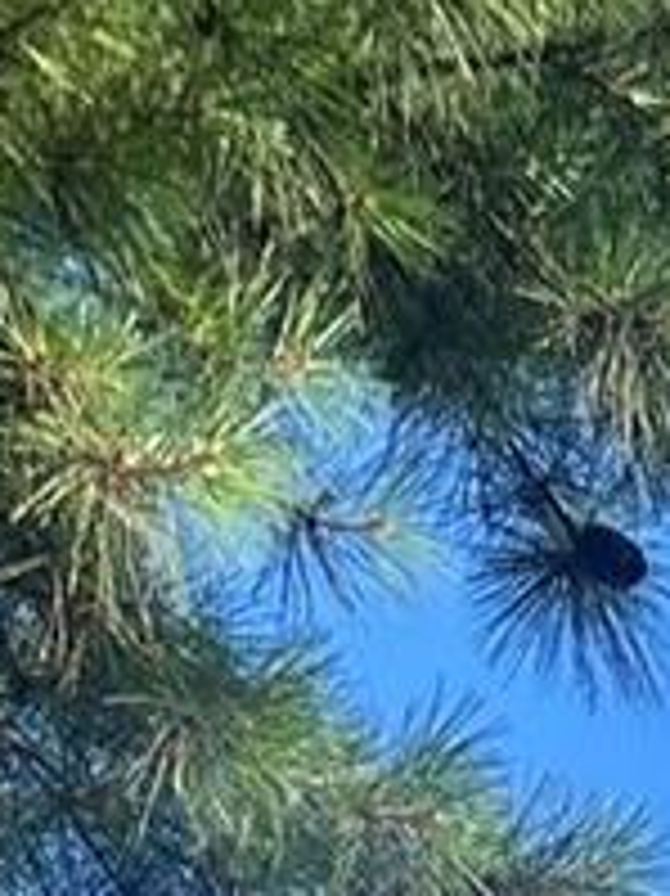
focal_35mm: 185
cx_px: 1407
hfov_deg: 7.6
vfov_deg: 8.5
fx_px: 4779
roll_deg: -0.3
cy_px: 2877
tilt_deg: -3.5
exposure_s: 1/2525
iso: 80
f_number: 1.78
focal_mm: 6.86
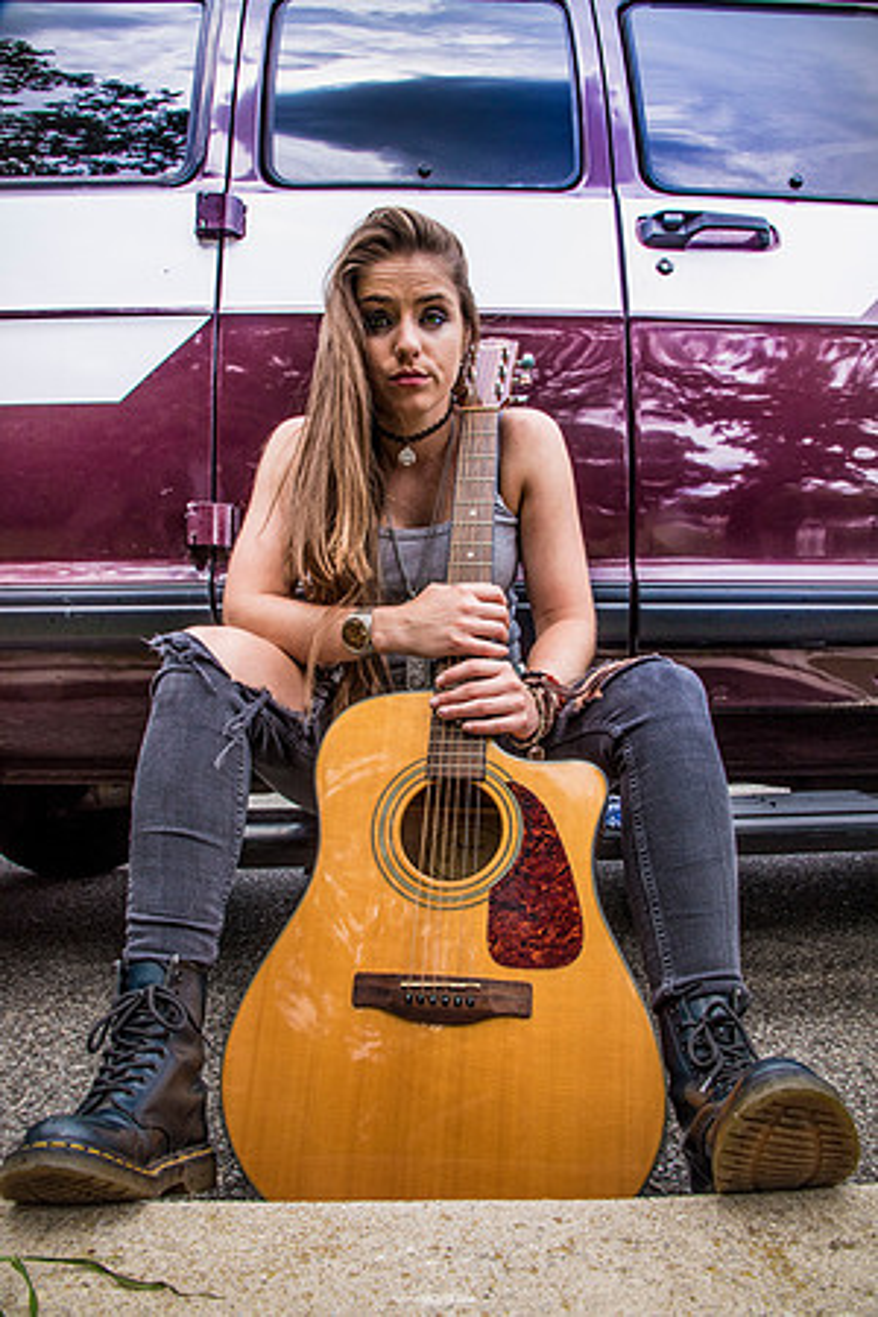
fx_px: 878
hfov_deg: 53.1
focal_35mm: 24
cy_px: 658
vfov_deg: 73.7
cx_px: 439
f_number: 16
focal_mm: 24
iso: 640
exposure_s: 1/200
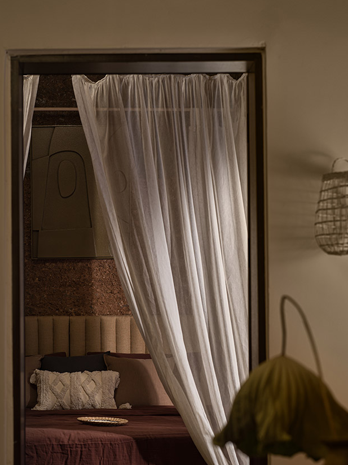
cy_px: 290
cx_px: 130
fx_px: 1461
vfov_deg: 18.0
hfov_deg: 13.6
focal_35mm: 109
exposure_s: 1/6
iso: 200
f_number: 4.5
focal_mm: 90
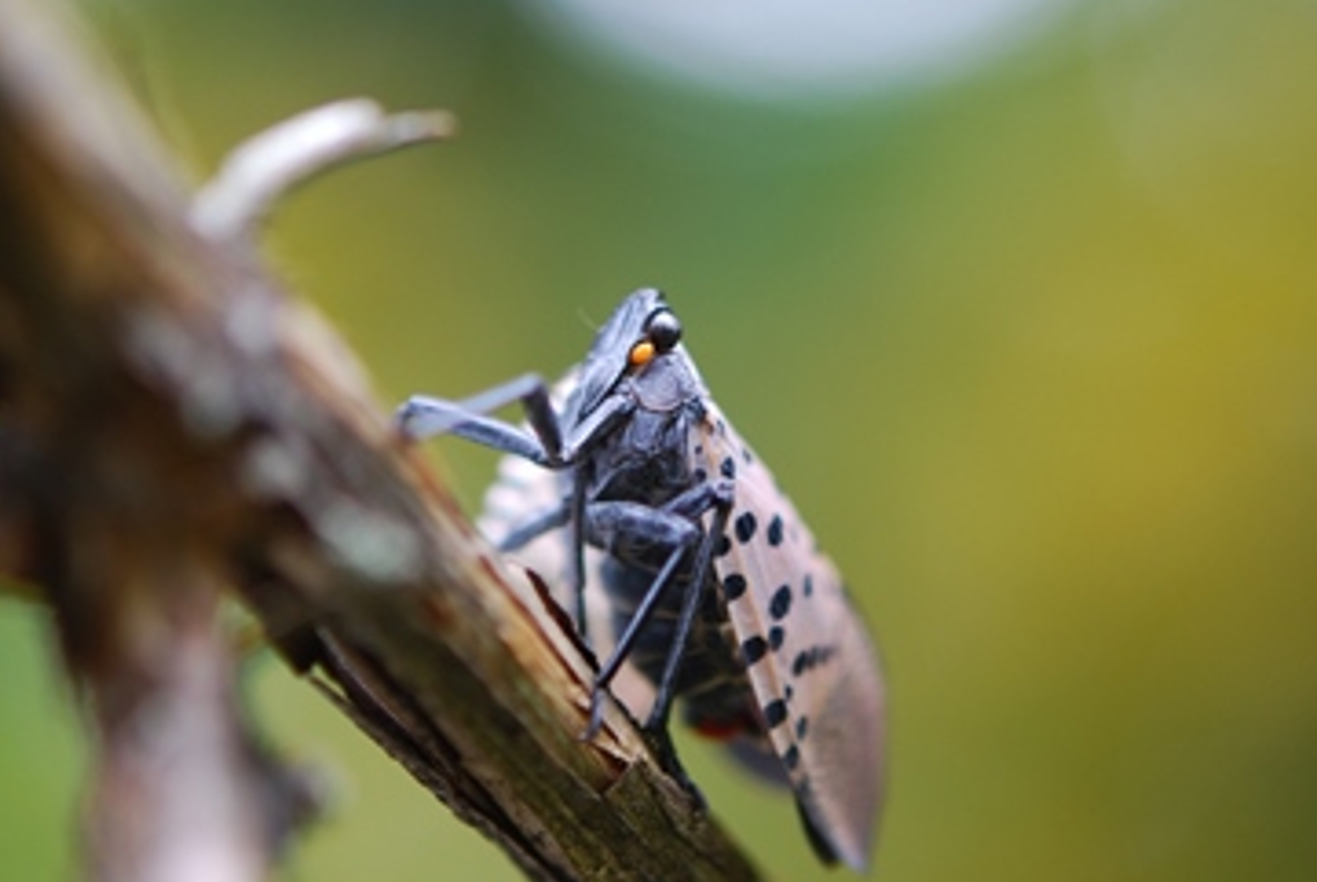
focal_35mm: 160
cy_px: 238
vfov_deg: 8.6
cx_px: 710
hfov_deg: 12.8
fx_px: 5860
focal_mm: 60
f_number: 3.5
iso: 200
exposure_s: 1/125
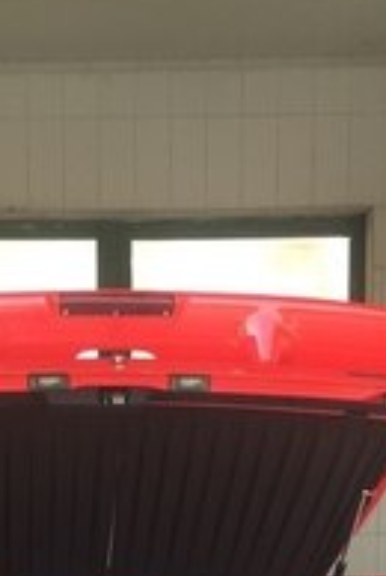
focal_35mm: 77
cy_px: 668
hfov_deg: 17.6
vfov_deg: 24.2
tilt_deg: -6.4
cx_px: 74
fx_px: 1234
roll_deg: -0.1
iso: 32
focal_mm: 4.15
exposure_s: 1/100
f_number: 2.2
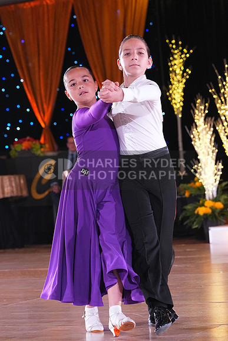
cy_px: 170
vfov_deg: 19.1
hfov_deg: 12.8
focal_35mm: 107
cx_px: 114
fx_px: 1016
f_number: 5
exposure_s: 1/400
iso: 8000
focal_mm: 107
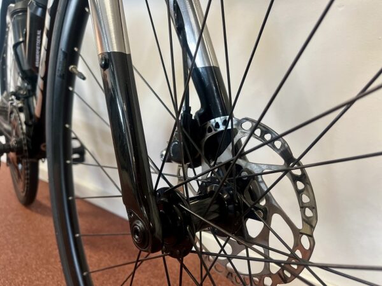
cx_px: 191
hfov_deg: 67.3
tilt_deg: -15.0
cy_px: 143
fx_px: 287
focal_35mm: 26
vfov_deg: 53.1
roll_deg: +3.7
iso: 160
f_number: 1.6
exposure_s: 1/50
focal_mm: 5.1
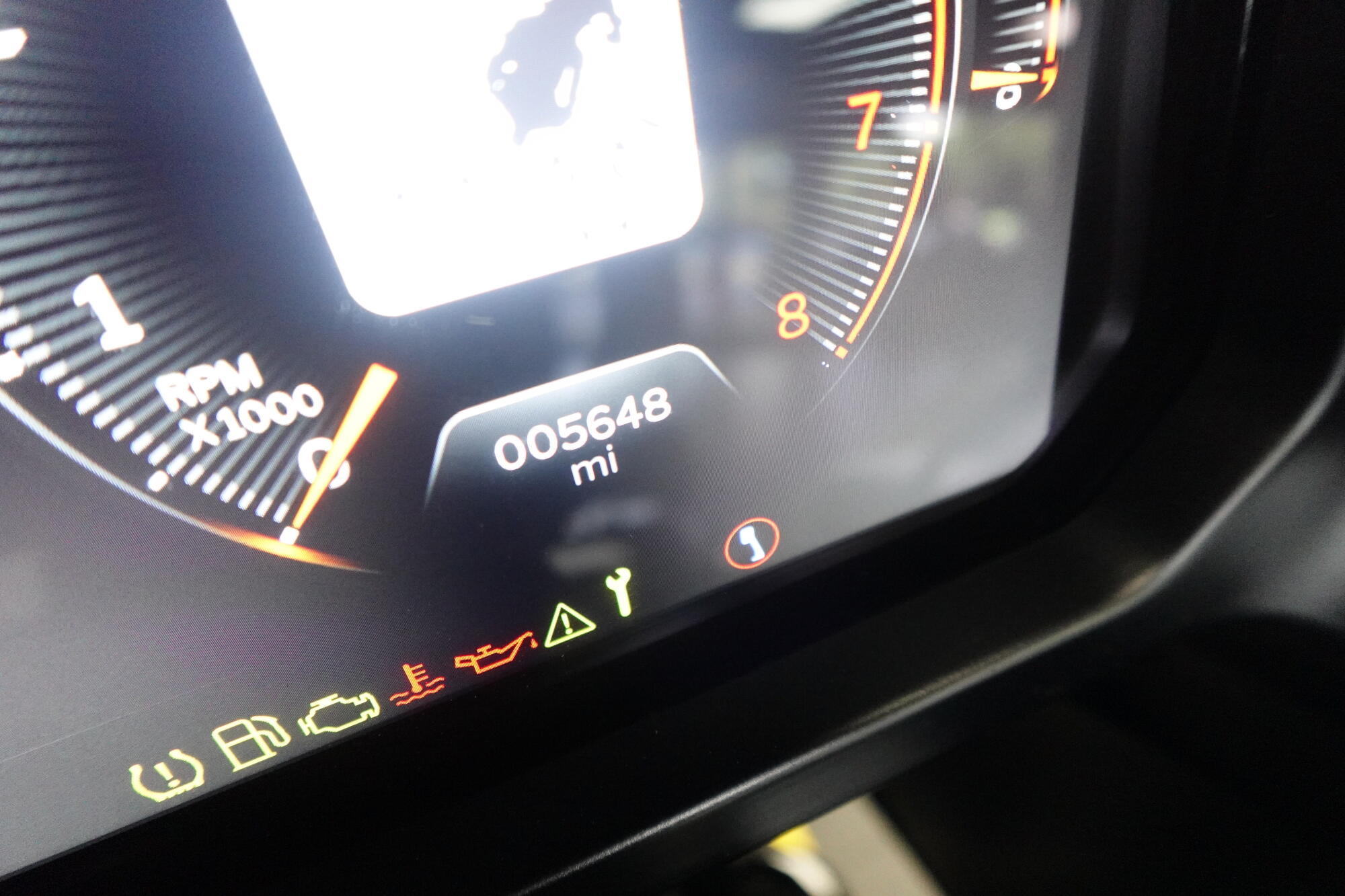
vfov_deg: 61.9
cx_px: 672
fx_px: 747
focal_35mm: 20
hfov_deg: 84.0
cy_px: 448
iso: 2500
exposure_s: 1/250
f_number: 2
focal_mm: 7.6
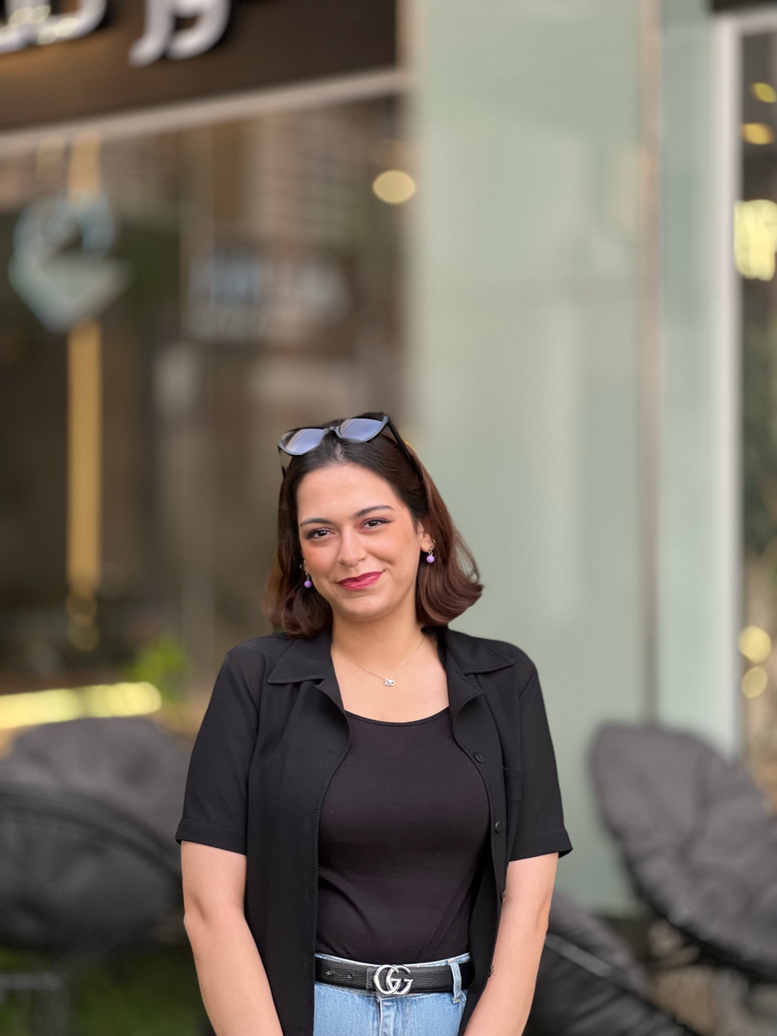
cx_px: 388
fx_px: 2305
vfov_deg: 25.3
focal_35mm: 77
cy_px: 518
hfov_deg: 19.1
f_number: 2.8
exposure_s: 1/50
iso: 160
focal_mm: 9
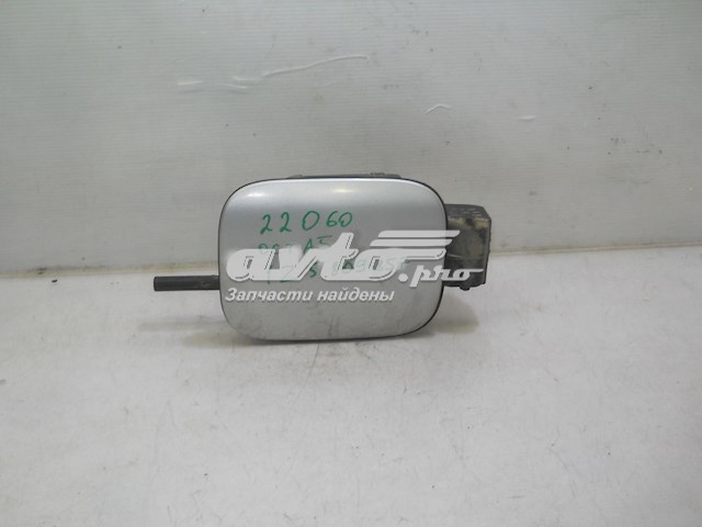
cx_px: 351
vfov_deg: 35.1
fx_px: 831
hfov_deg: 45.8
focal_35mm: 41
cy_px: 264
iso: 80
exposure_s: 1/60
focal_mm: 6.72
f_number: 3.1
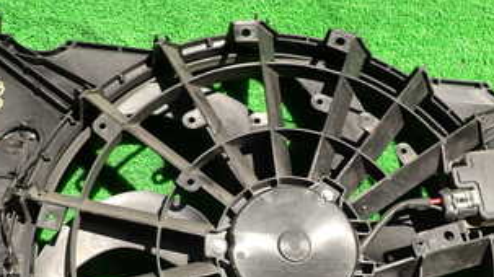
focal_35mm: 54
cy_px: 261
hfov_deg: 38.4
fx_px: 707
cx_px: 285
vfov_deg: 21.6
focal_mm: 4.5
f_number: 2.8
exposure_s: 1/640
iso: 100
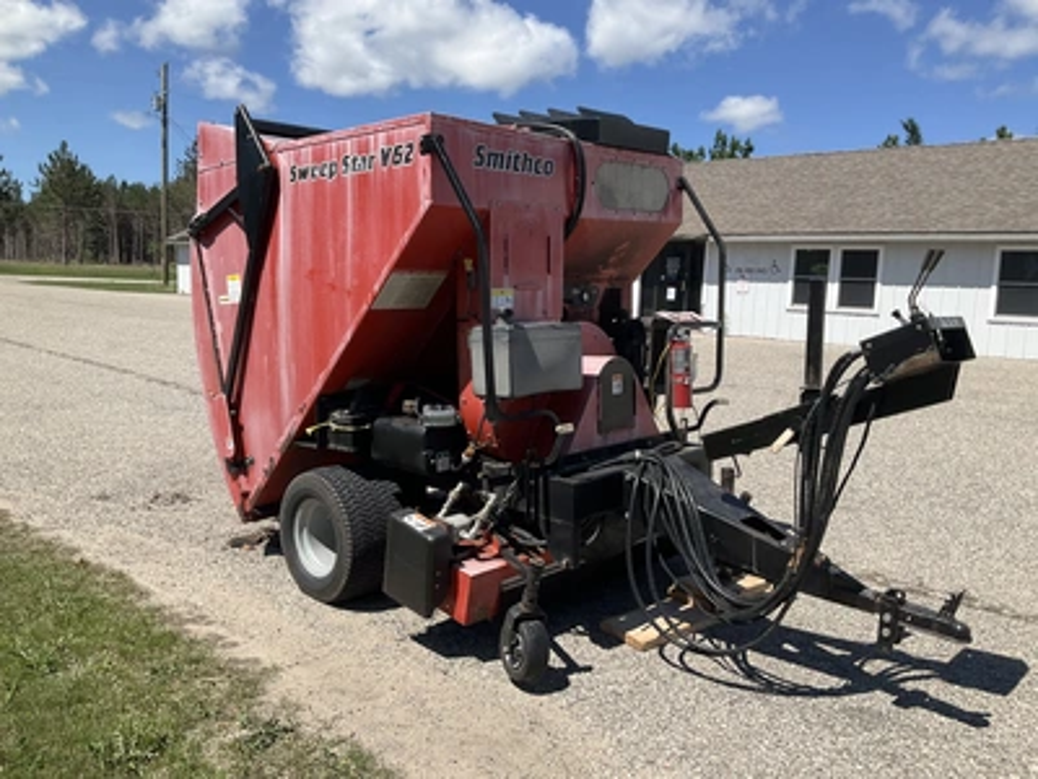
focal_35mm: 29
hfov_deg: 61.7
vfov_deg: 48.2
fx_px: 870
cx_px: 519
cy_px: 390
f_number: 1.8
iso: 25
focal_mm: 3
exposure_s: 1/1984
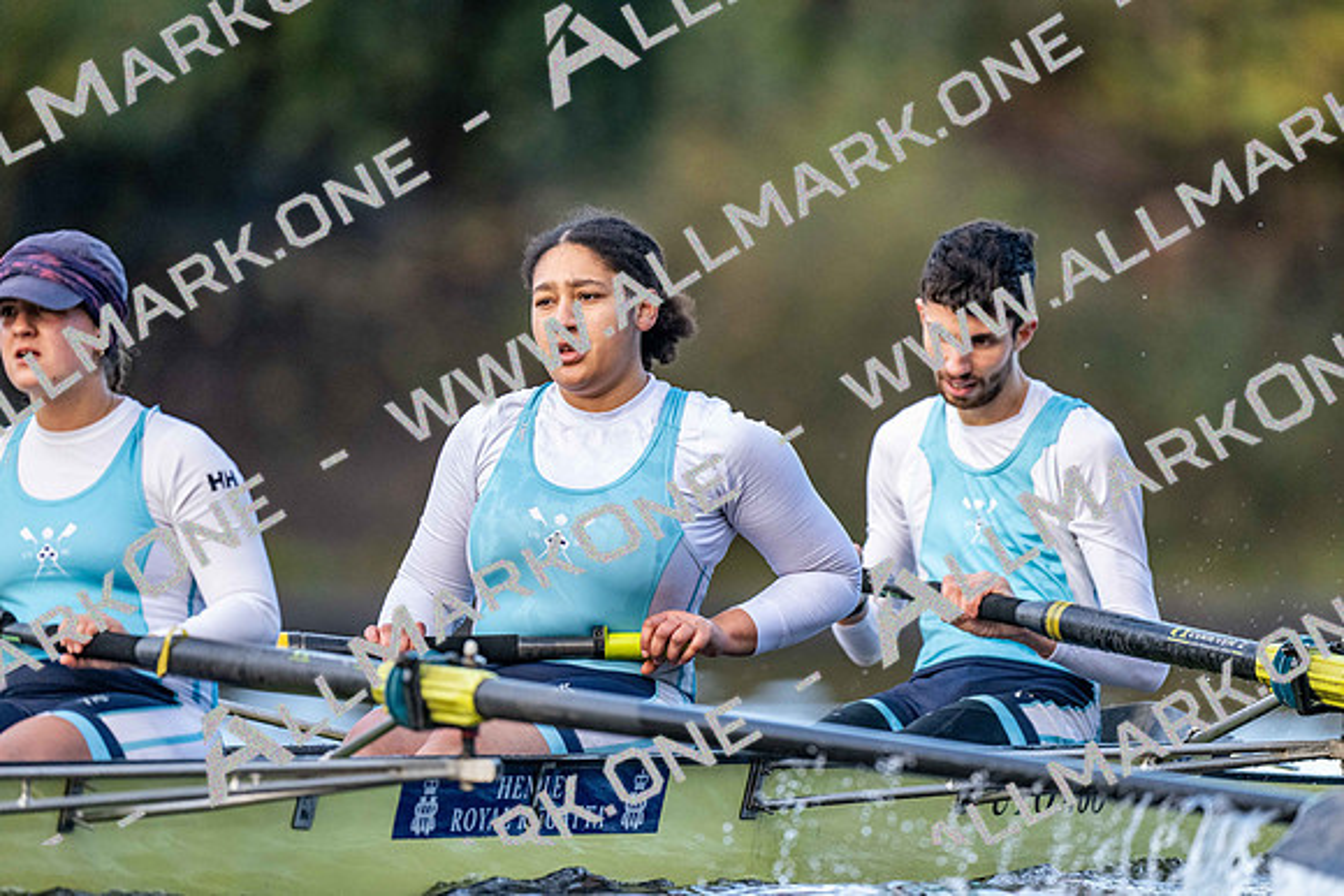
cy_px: 448
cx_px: 672
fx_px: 22404
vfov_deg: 2.3
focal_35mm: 600
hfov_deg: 3.4
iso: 2800
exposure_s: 1/2500
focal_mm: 600
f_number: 4
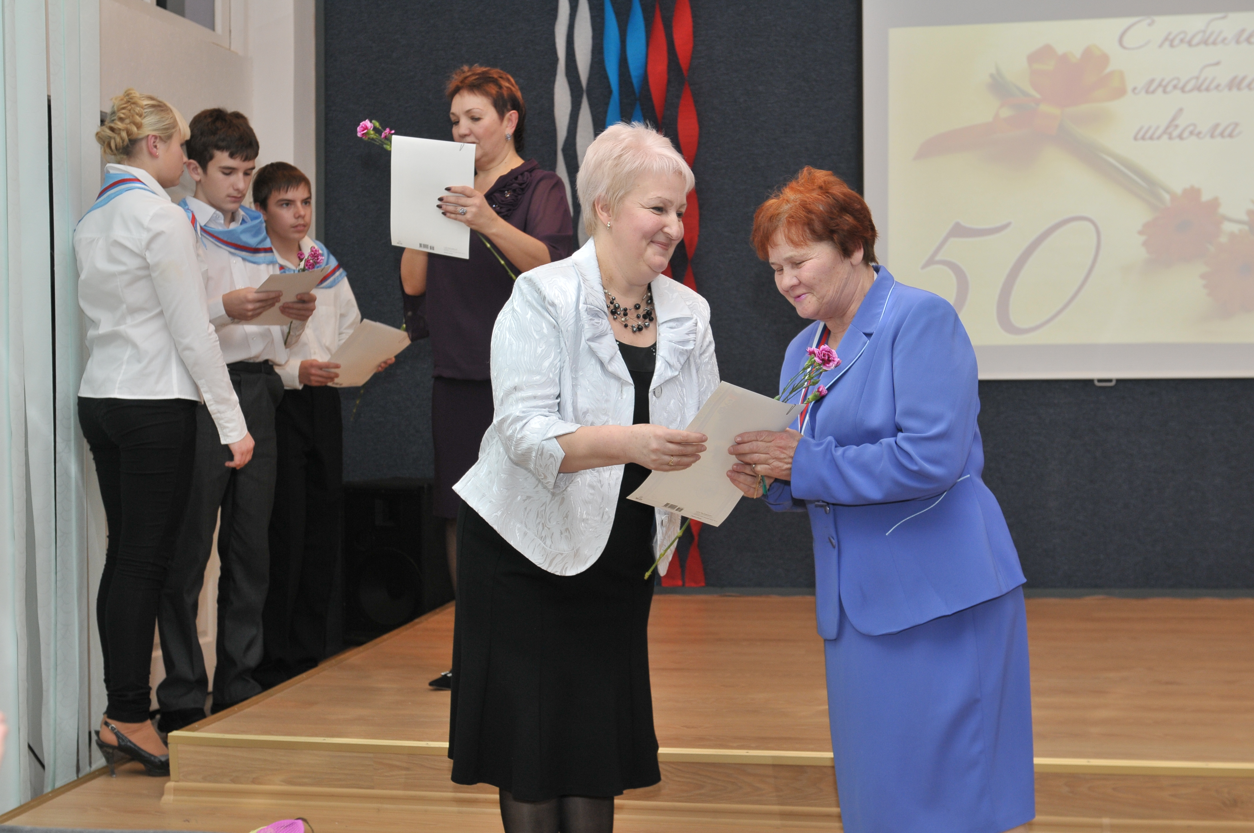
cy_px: 416
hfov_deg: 37.9
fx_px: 1827
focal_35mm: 52
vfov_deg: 25.7
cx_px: 627
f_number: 4.5
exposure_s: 1/125
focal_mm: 35
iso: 320
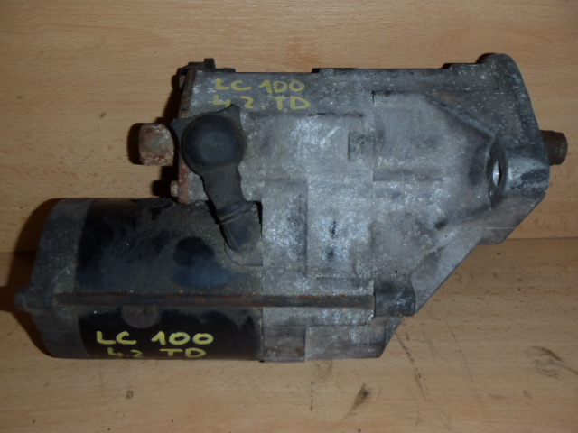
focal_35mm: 38
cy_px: 216
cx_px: 289
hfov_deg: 49.0
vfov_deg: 37.7
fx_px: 635
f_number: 4.6
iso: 100
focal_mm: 6.83
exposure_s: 1/40
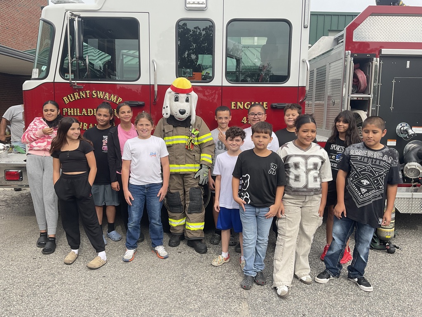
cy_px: 158
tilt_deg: -7.5
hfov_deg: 61.7
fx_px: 354
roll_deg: -1.2
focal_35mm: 29
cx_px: 211
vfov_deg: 48.2
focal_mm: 3
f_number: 1.8
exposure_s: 1/683
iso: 16
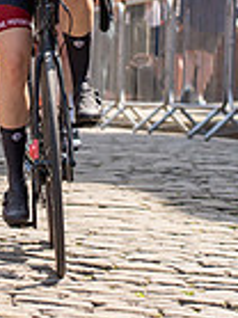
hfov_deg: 5.1
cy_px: -38
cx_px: -25
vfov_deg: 6.8
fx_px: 2653
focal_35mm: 289
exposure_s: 1/2500
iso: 160
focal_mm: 72
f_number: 3.5
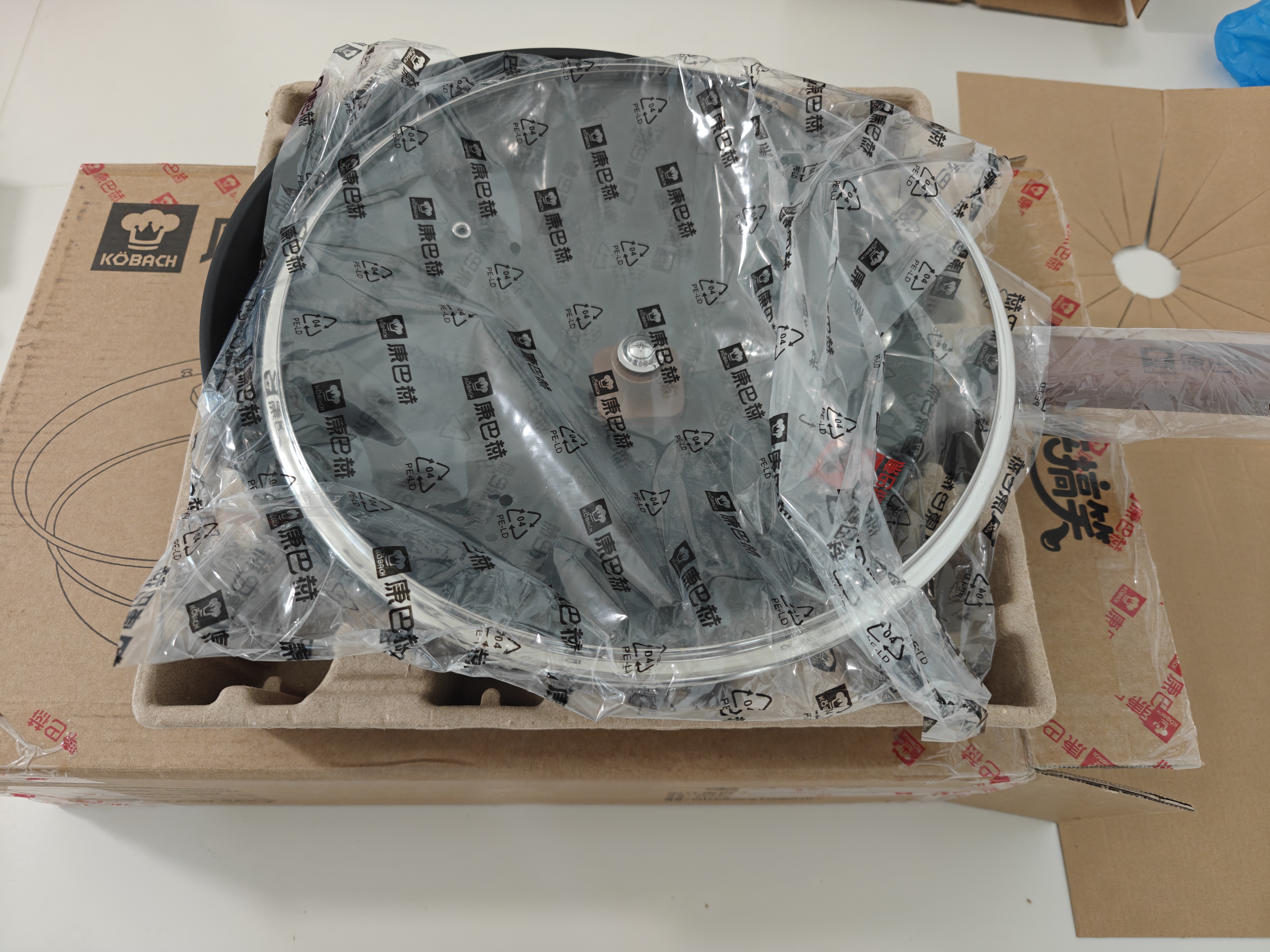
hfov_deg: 73.9
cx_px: 635
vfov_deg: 58.9
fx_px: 844
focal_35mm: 23
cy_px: 476
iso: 640
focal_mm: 6.06
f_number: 1.6
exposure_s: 1/100
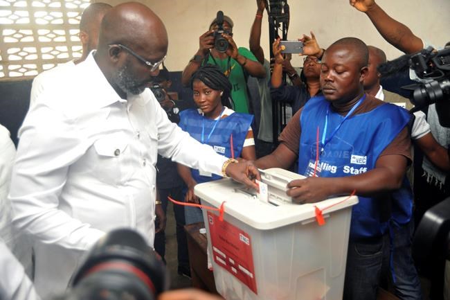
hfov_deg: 55.8
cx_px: 225
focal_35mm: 34
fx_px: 425
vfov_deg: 38.9
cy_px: 150
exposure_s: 1/60
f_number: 4
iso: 900
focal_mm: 34
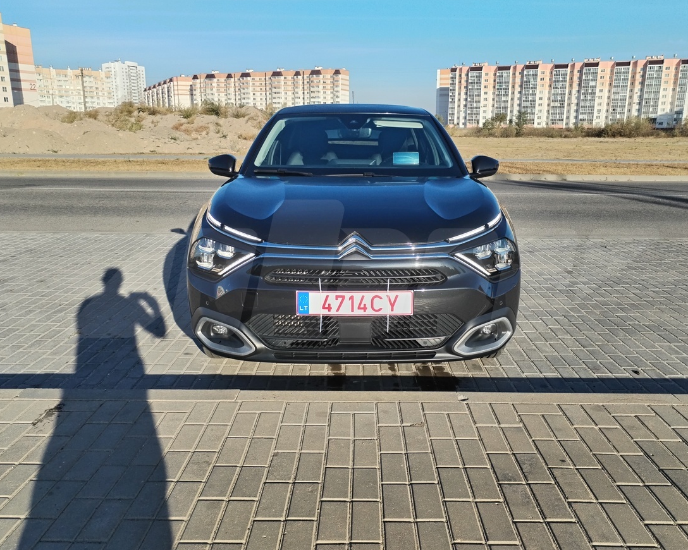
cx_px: 363
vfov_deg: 51.5
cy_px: 269
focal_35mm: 28
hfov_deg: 62.2
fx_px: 570
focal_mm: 4.75
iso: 100
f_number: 1.8
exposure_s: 1/810
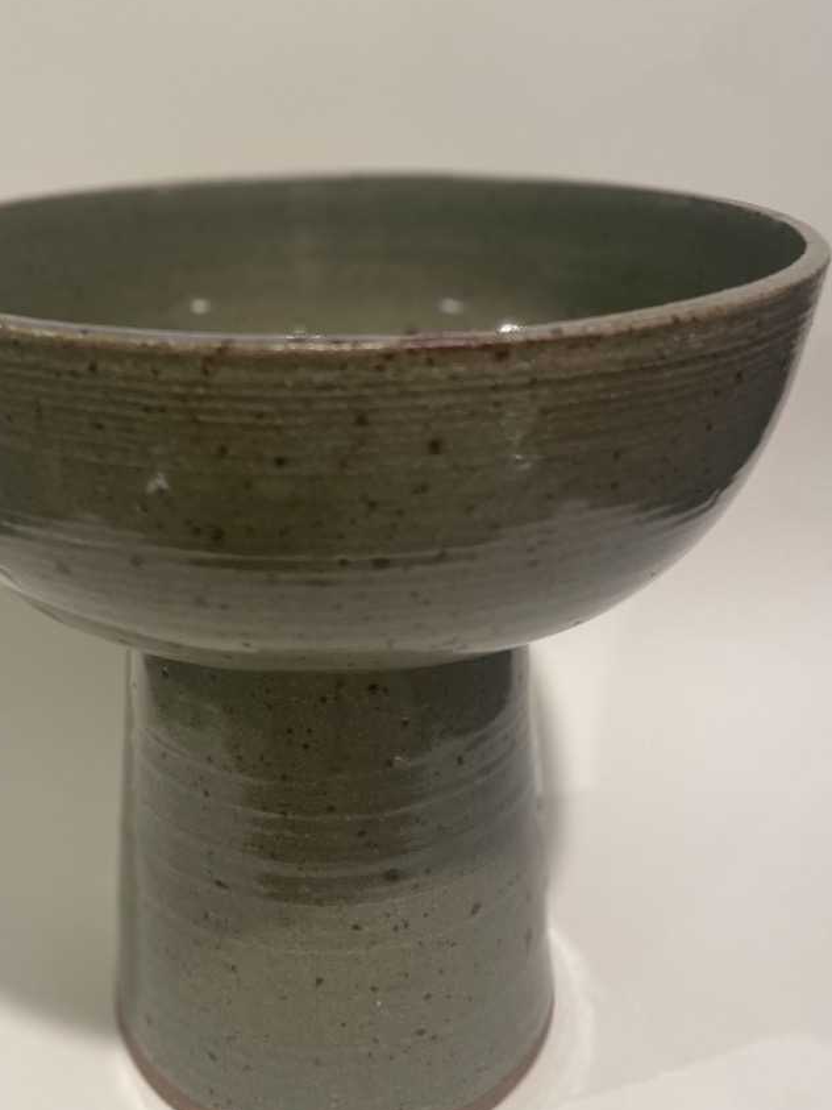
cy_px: 528
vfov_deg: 50.1
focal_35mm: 37
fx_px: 1186
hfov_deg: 38.5
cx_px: 329
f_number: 1.6
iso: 100
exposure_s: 1/60
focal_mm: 4.2
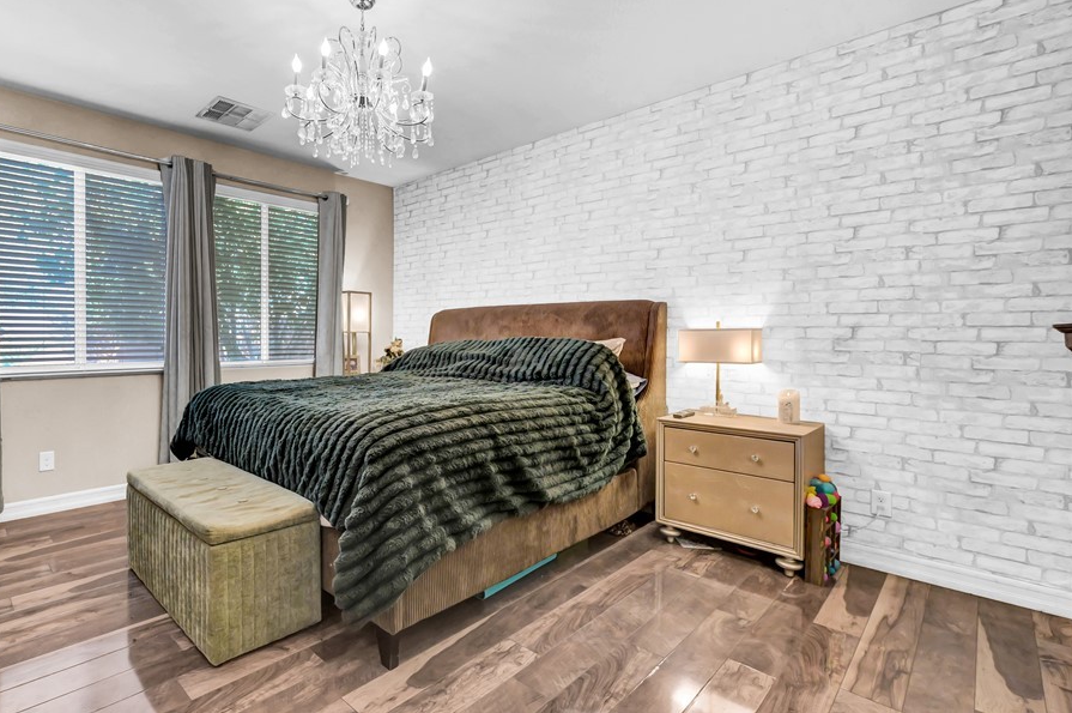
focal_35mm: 18
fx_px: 524
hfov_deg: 90.1
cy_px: 342
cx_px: 426
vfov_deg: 68.4
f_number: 8
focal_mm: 14.5
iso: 1100
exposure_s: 1/15
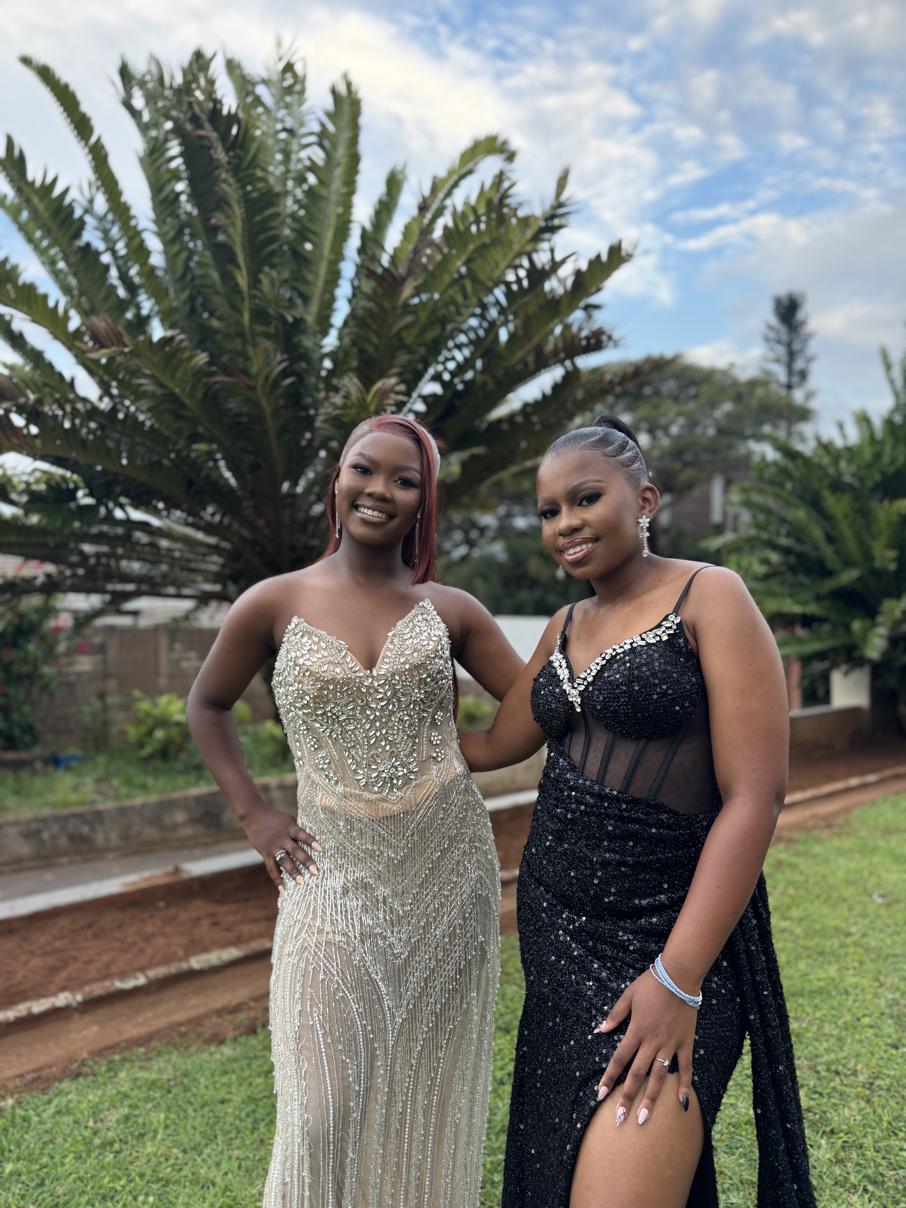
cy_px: 604
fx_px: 838
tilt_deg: -0.7
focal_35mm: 24
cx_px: 453
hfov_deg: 56.8
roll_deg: +0.1
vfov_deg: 71.6
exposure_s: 1/135
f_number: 1.78
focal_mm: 6.76
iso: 100
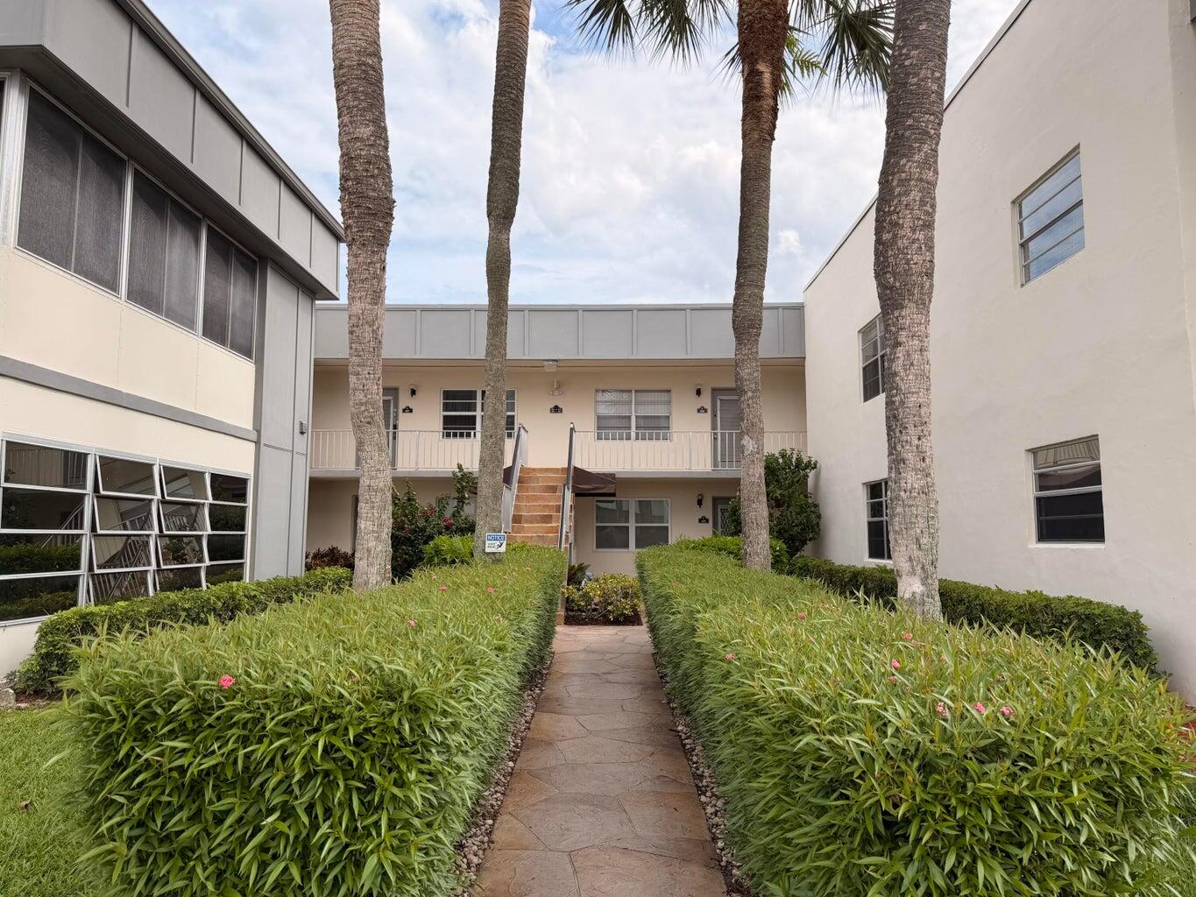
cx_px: 598
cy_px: 448
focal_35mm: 24
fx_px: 829
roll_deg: -0.4
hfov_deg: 71.6
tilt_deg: +5.8
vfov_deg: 56.8
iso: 80
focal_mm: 6.76
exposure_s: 1/4405
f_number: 1.78
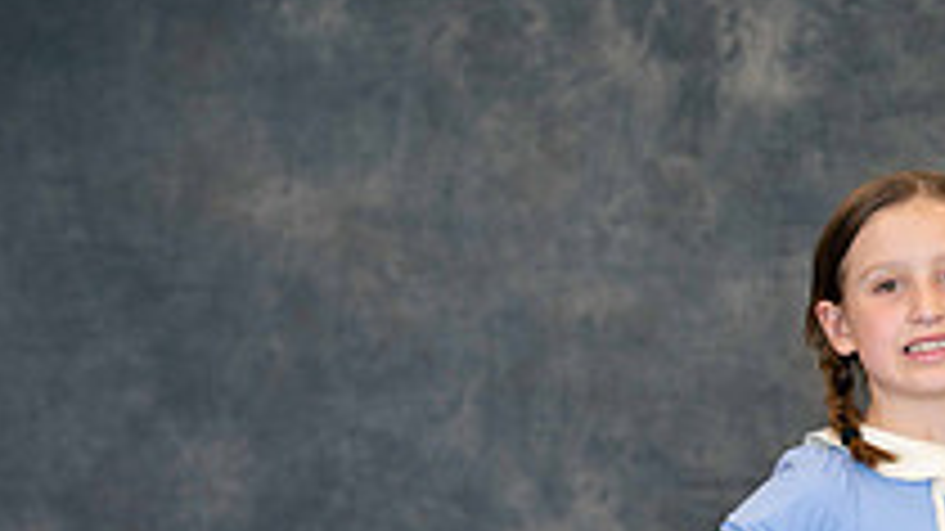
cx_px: 670
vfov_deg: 6.3
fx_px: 4785
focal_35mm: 191
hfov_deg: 11.3
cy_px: 842
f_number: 2.8
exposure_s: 1/160
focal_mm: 85
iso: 1000
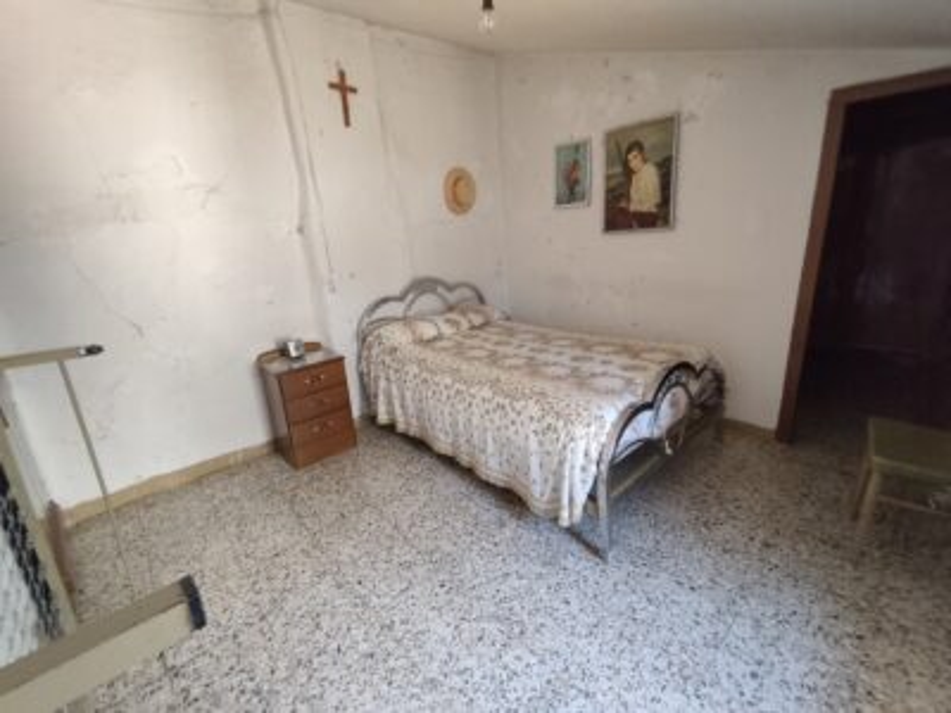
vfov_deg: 81.7
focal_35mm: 15
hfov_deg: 98.2
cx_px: 476
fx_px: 412
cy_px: 356
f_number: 2.2
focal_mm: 1.65
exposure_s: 1/50
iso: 500
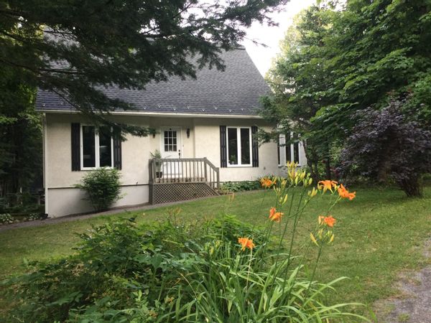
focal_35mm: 31
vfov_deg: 45.4
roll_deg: +1.1
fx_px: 386
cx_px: 216
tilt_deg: +2.2
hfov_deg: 58.4
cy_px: 162
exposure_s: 1/30
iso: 25
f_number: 2.4
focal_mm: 3.3
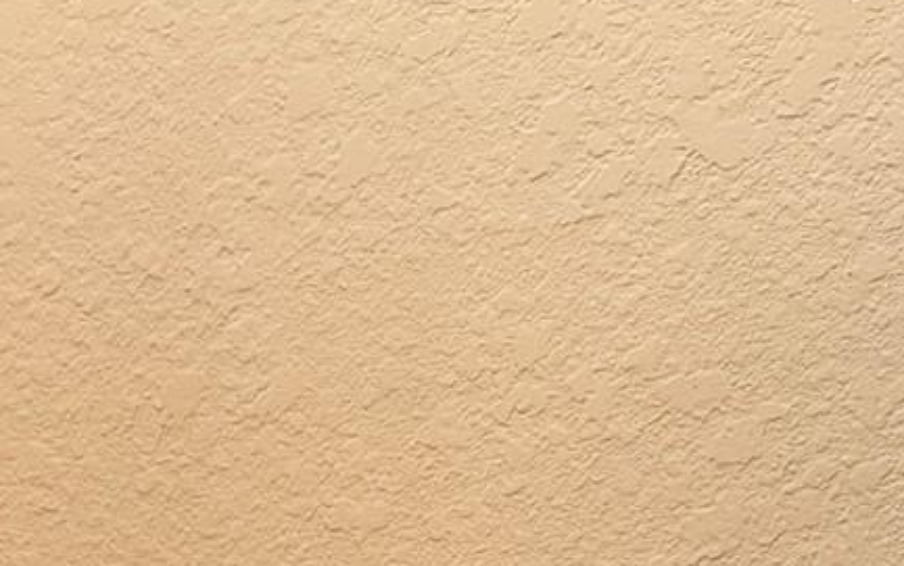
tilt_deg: -9.9
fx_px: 2317
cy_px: 1023
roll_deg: -0.1
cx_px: 50
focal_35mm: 94
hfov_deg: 21.5
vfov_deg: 12.7
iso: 400
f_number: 1.78
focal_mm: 6.76
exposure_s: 1/60
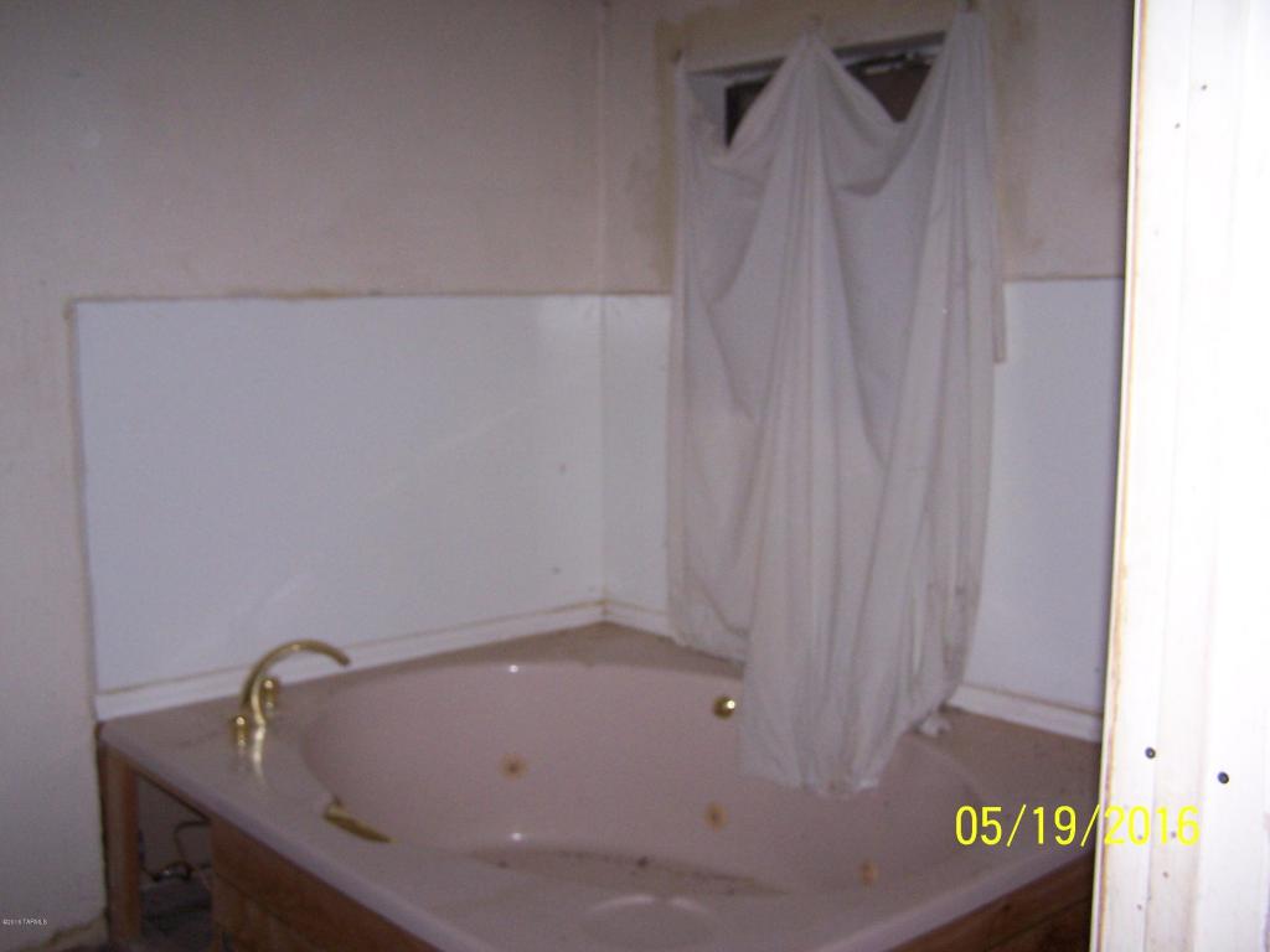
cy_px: 476
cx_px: 635
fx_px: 1394
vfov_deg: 37.7
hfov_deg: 49.0
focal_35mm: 38
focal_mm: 6.3
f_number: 2.8
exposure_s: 1/60
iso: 140
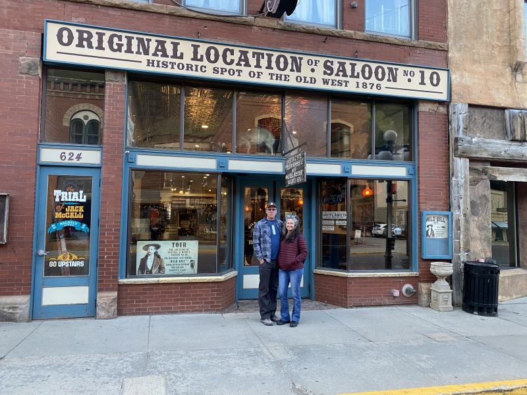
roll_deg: +1.3
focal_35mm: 26
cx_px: 264
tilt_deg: +2.6
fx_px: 396
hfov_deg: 67.3
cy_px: 198
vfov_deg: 53.1
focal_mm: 4.25
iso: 100
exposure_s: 1/60
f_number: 1.8
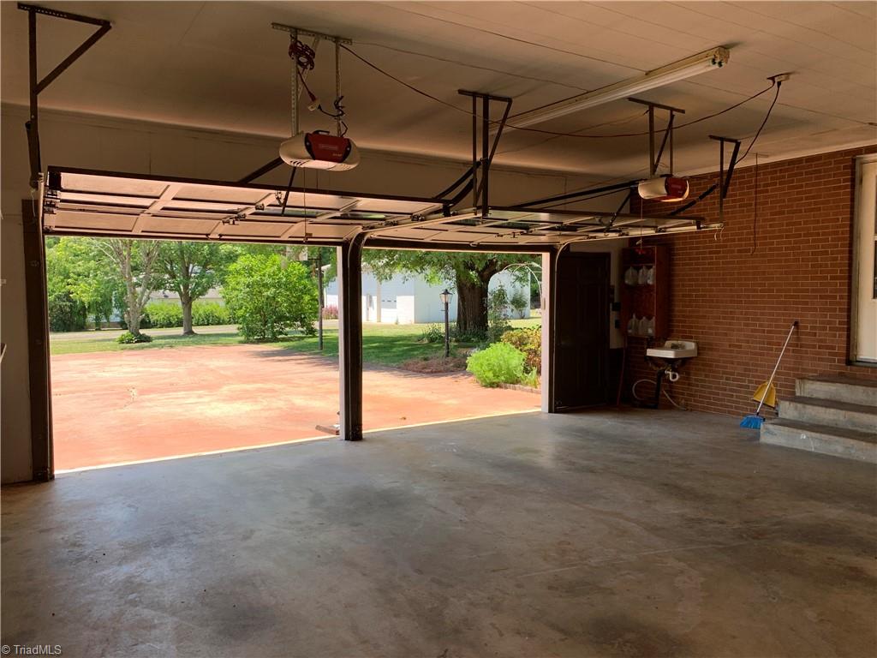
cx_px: 438
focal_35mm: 26
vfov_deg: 53.1
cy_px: 329
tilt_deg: -3.1
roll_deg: +0.1
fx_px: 659
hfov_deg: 67.3
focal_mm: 4.25
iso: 25
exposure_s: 1/239
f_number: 1.8
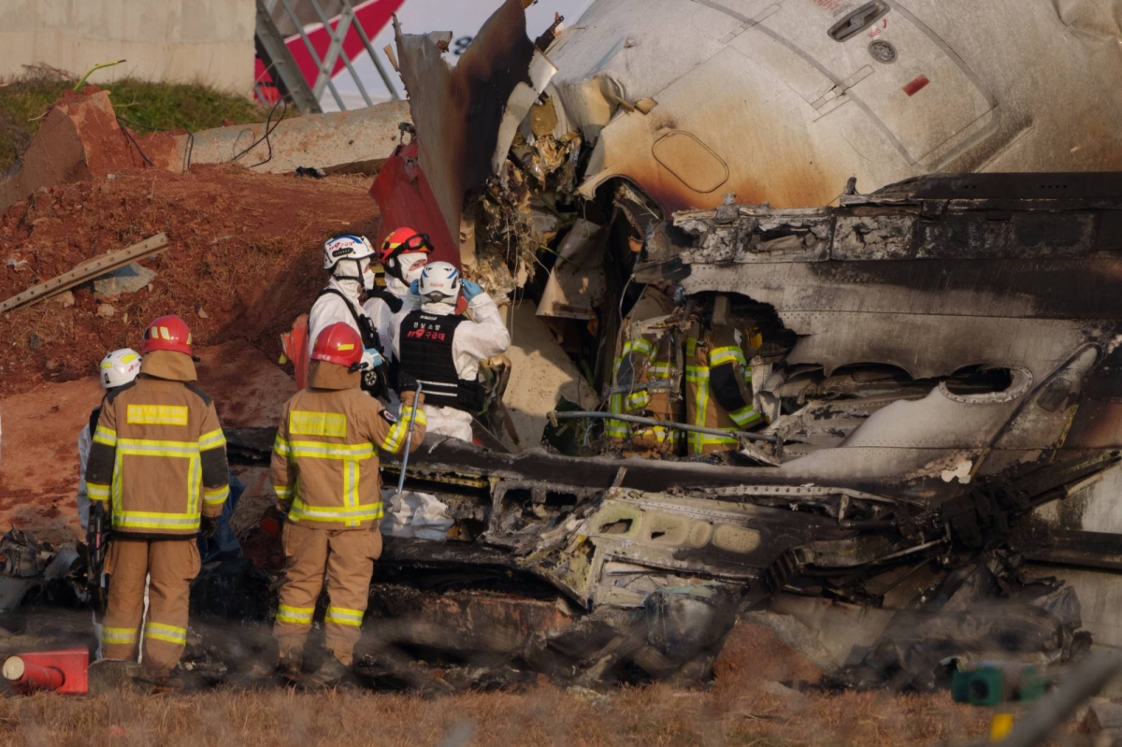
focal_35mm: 600
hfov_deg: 3.4
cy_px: 374
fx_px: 18691
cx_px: 561
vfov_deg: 2.3
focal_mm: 600
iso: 500
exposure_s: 1/2500
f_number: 6.3
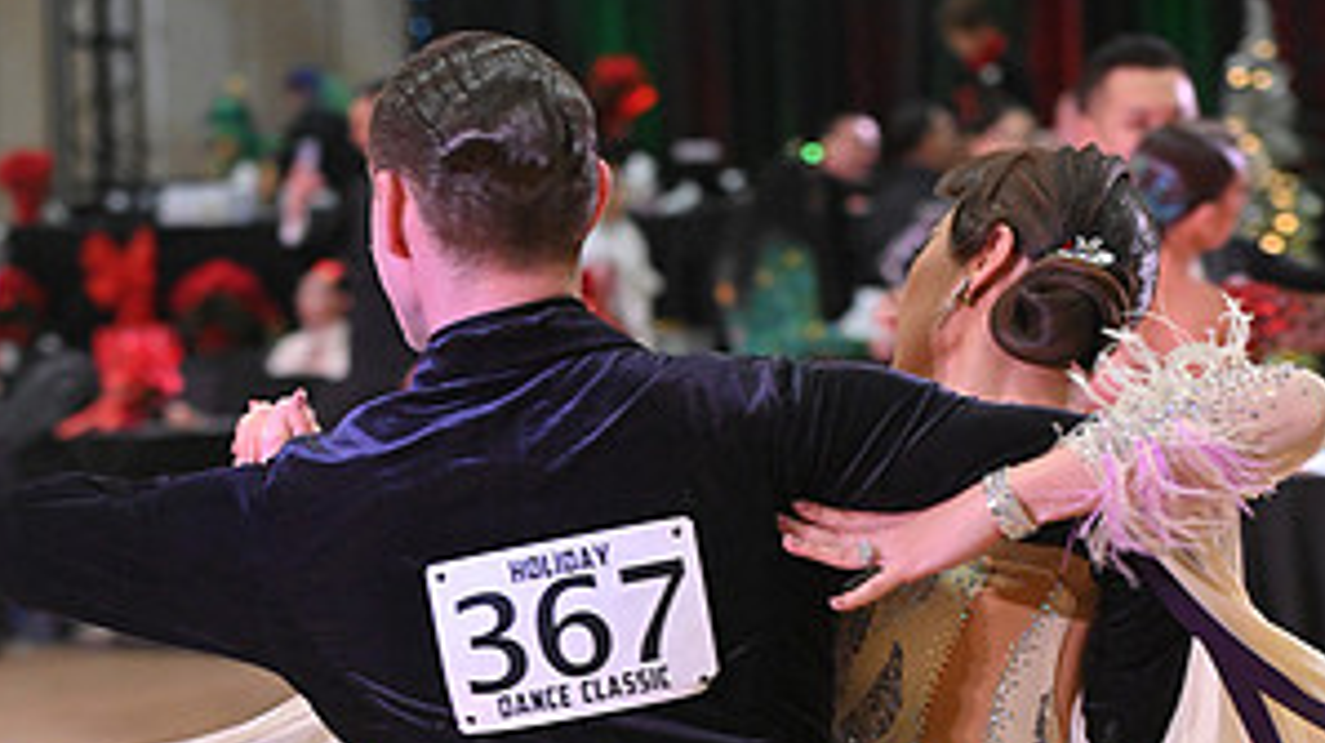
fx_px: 6810
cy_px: 961
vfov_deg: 6.2
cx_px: 496
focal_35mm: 194
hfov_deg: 11.1
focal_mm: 95
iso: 3200
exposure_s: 1/400
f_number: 5
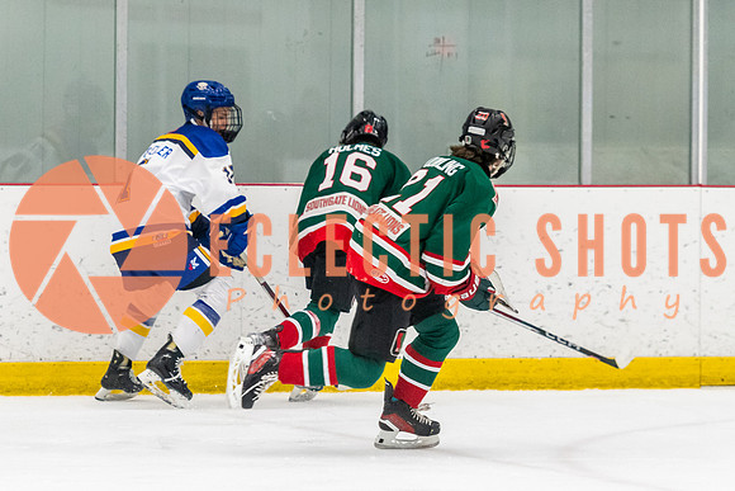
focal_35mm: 282
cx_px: 316
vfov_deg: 4.9
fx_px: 5758
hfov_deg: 7.3
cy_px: 321
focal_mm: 130
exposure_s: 1/800
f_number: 2.8
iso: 3200
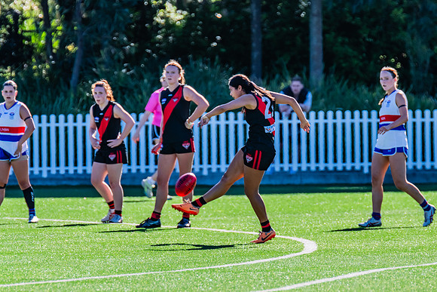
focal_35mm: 725
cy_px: 168
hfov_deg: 2.8
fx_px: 8797
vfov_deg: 1.9
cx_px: 259
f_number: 9
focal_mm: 600
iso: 800
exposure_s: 1/1250
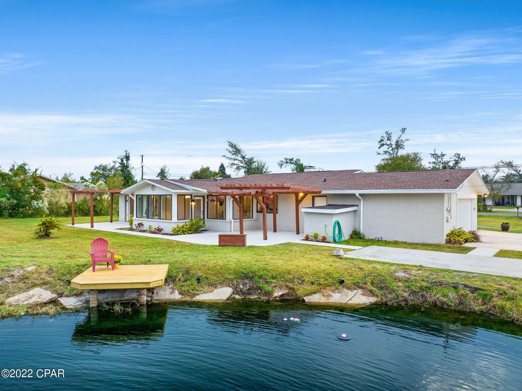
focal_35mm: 24
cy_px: 196
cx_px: 261
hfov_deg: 71.6
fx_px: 362
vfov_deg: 56.8
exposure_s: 1/30
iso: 100
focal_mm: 12.29
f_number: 2.8
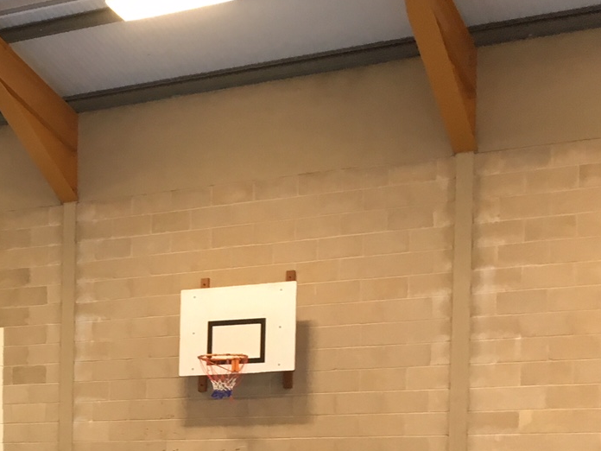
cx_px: -199
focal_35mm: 84
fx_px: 1458
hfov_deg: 21.0
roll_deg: -1.0
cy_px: 535
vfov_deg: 16.8
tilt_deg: -1.7
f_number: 2.2
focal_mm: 4.15
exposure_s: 1/33
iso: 64
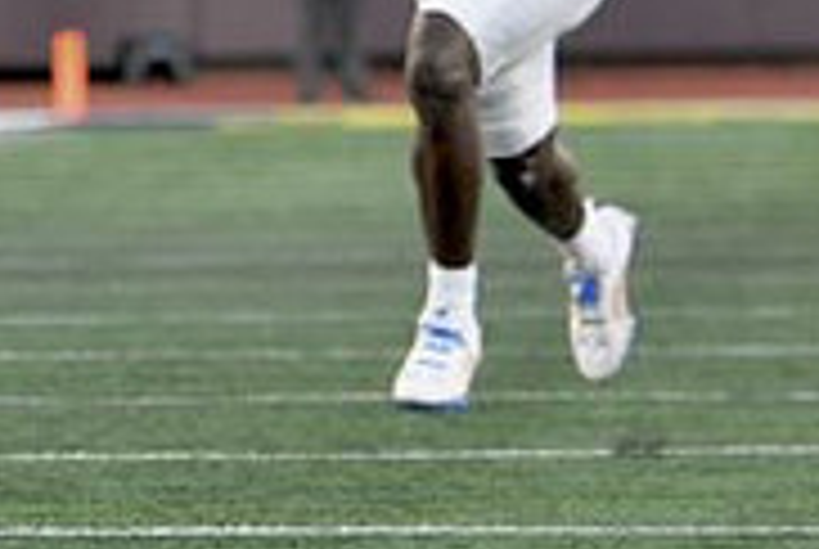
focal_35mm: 840
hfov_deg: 2.4
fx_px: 19141
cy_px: -47
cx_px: -441
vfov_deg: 1.6
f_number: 5.3
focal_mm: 220
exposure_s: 1/1000
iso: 3200
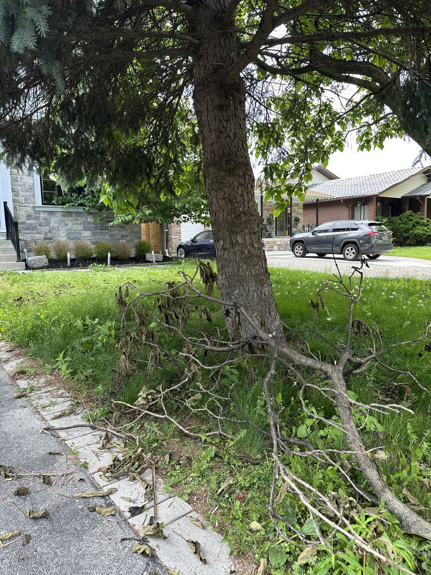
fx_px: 398
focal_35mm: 24
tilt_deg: -7.1
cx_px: 216
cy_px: 288
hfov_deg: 56.8
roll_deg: +1.1
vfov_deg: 71.6
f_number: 1.78
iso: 80
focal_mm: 6.86
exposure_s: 1/412
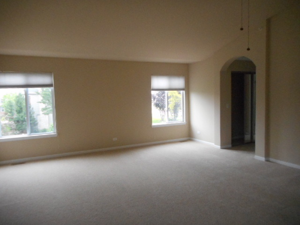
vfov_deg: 54.9
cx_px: 150
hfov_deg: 69.4
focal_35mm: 25
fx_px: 217
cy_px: 112
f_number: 3.7
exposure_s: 1/200
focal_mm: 4.5
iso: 800
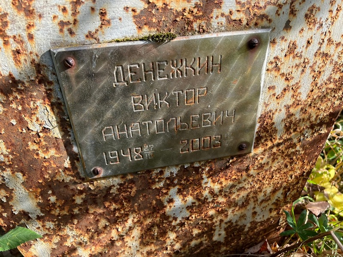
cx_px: 172
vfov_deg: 53.1
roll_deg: -2.6
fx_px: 258
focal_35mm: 26
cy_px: 128
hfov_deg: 67.3
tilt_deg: -33.6
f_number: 1.5
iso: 50
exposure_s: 1/791
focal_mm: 5.7
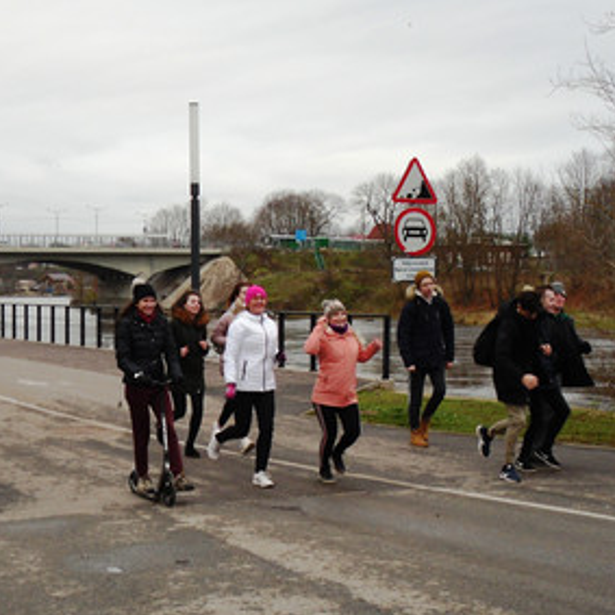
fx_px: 1407
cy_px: 376
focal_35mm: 70
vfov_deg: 24.6
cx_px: 219
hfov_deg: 24.6
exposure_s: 1/181
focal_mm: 6.3
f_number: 3
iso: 80
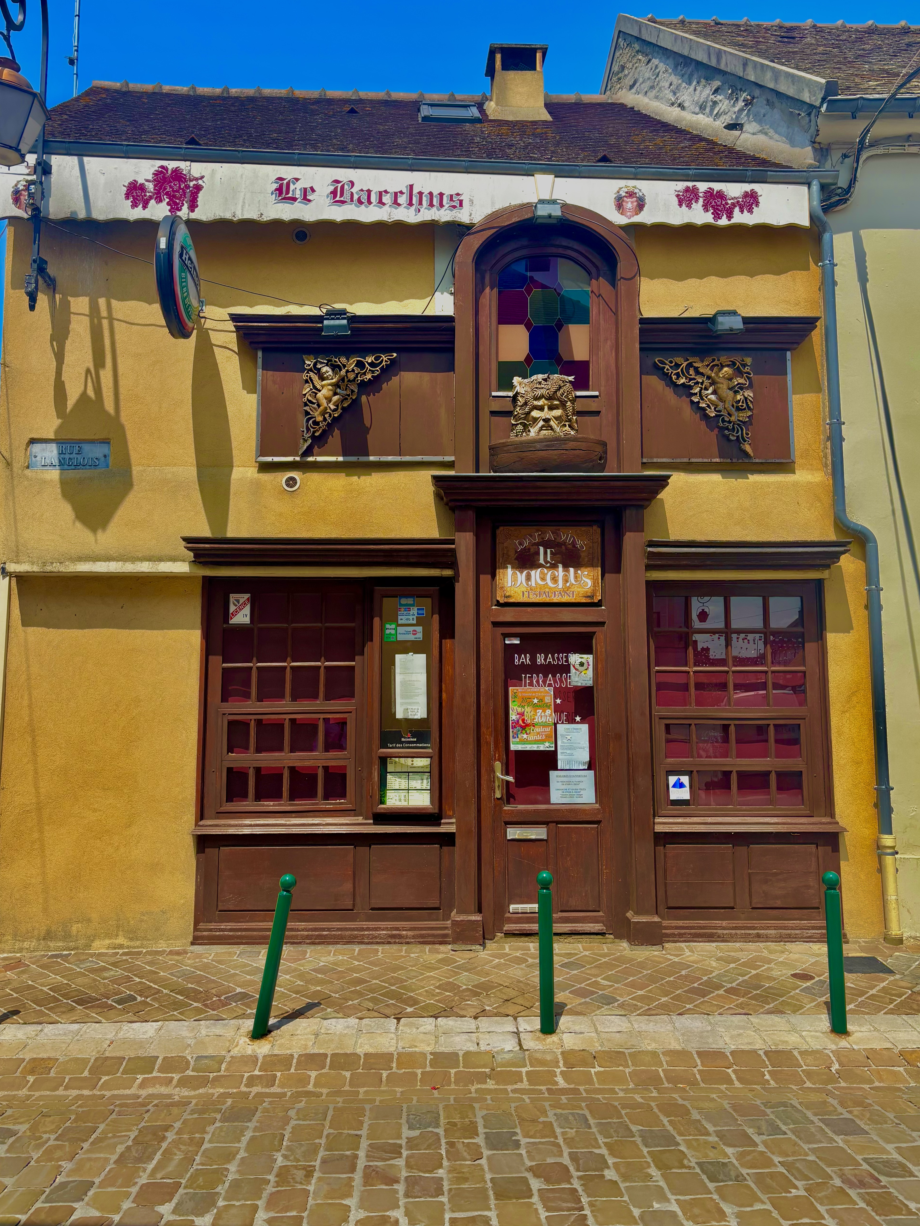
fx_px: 1028
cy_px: 566
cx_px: 439
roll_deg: -0.4
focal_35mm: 29
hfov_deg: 48.2
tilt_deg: +8.1
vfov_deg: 61.6
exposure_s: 1/3534
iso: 50
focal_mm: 5.96
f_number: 1.6
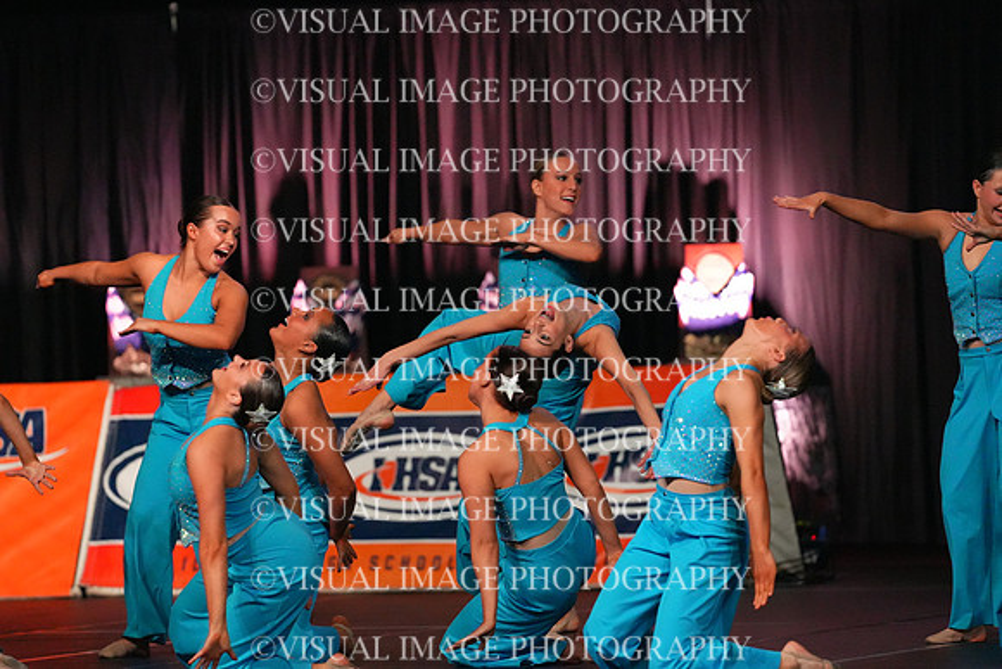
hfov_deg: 6.9
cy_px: 334
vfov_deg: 4.6
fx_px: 8352
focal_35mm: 300
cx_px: 501
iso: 16000
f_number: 3.5
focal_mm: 300
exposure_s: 1/1250
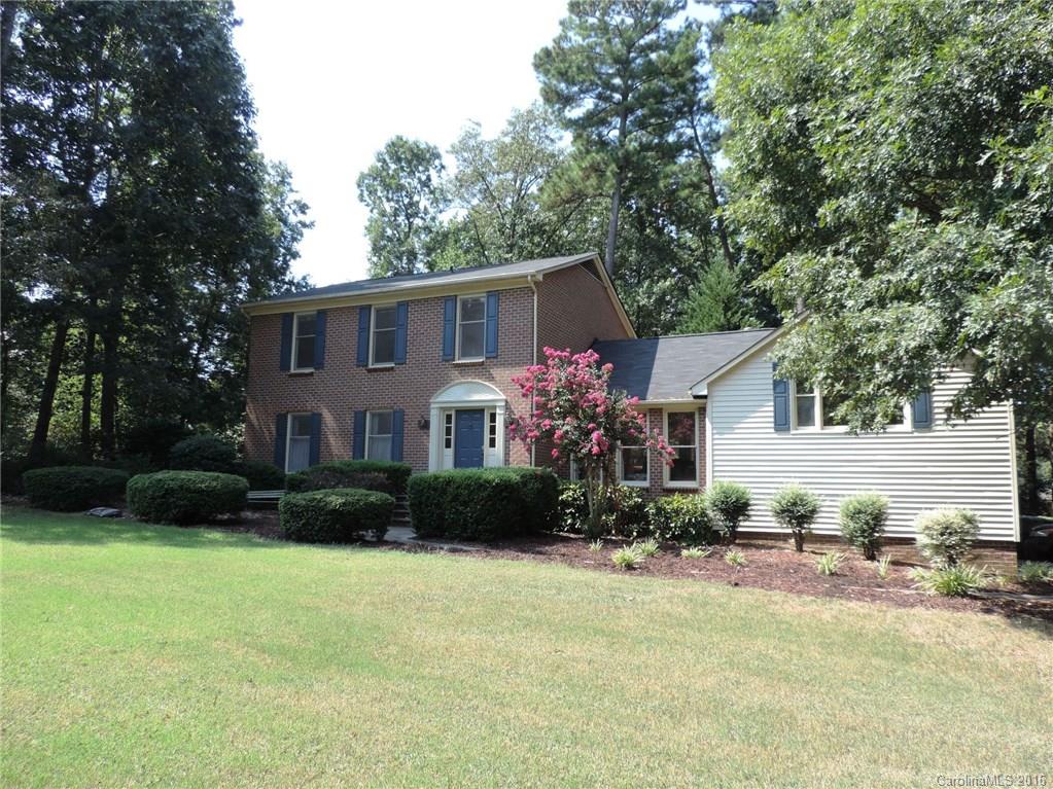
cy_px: 394
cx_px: 526
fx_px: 730
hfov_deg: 71.6
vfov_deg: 56.8
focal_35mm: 24
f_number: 3
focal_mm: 4.3
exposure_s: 1/320
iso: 80
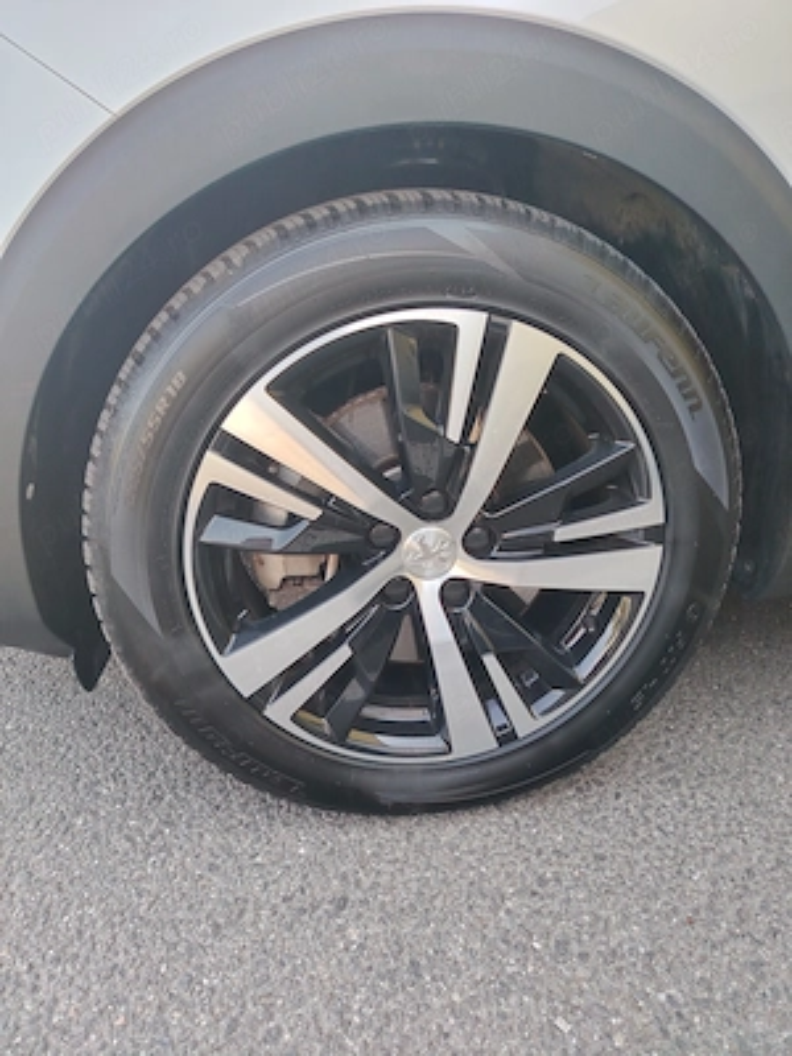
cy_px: 528
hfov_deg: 56.8
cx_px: 396
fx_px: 732
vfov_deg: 71.6
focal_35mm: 24
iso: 100
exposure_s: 1/109
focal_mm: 5.25
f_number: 1.75
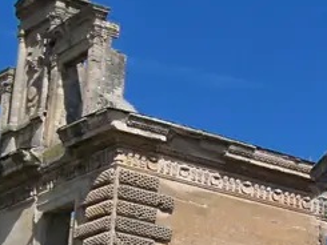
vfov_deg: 8.0
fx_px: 1730
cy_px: 369
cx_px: 637
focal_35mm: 183
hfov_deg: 10.1
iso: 80
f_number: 3.5
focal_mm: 6.2
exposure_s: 1/1000
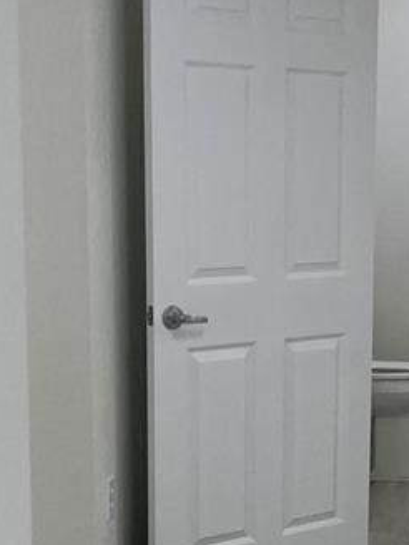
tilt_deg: -10.4
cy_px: 407
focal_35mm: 95
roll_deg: -1.6
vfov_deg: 20.5
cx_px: 474
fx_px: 1497
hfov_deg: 15.1
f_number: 1.6
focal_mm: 5.1
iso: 40
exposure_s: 1/120
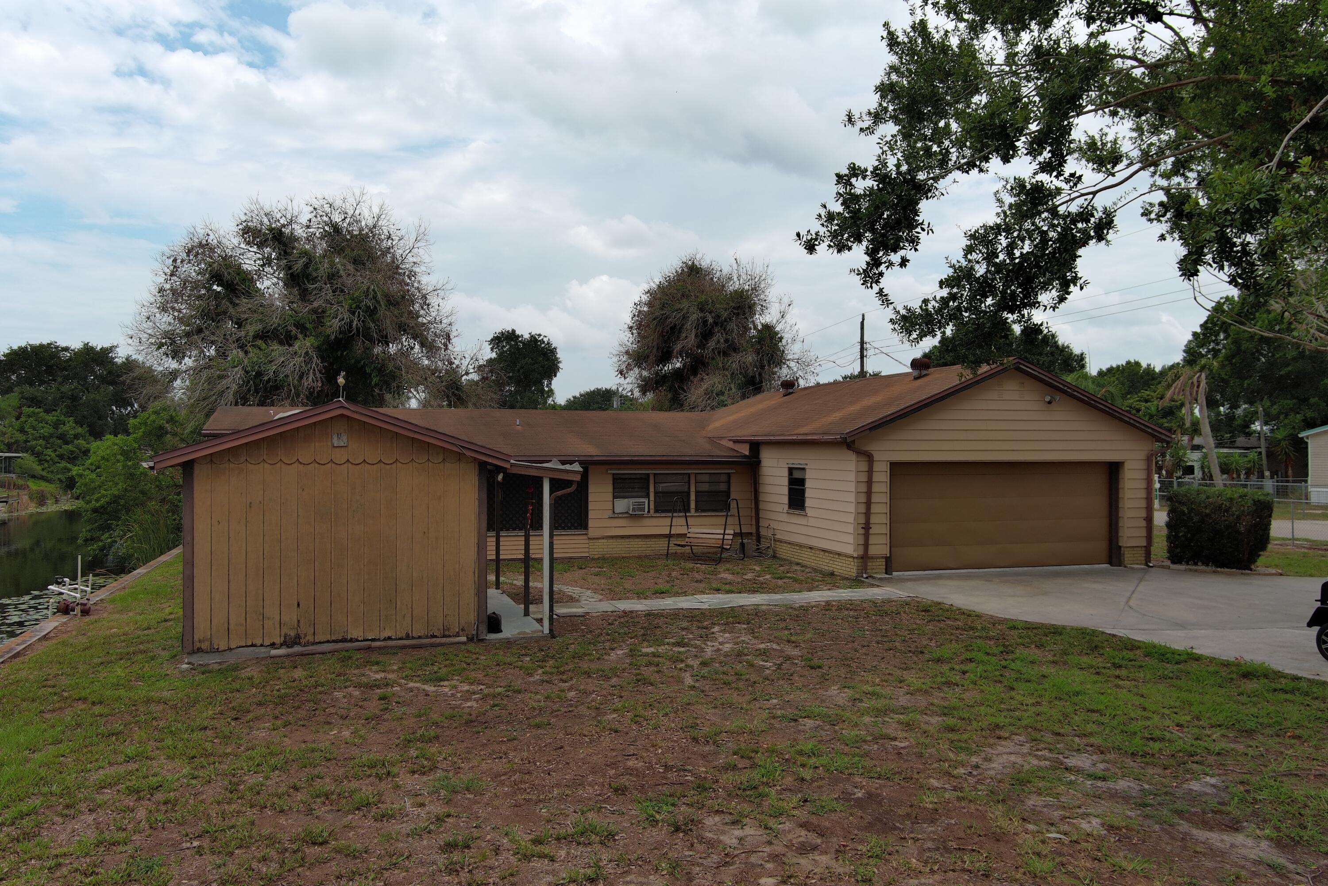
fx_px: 1070
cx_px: 664
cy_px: 443
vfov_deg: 45.0
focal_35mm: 29
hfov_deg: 63.7
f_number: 2.8
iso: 101
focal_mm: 10.57
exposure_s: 1/2037
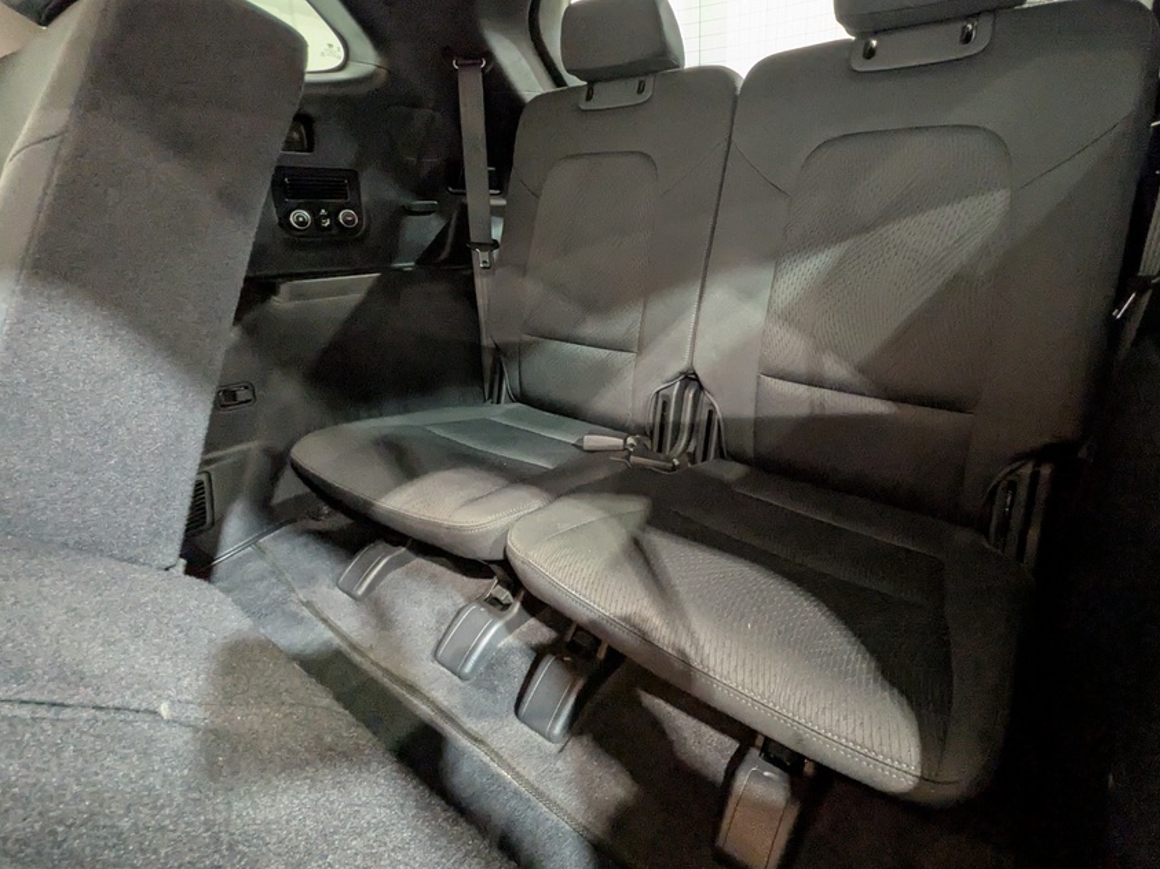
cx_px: 678
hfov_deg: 90.2
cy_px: 380
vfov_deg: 74.4
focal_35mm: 17
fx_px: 570
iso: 245
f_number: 2.2
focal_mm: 1.83
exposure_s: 1/15
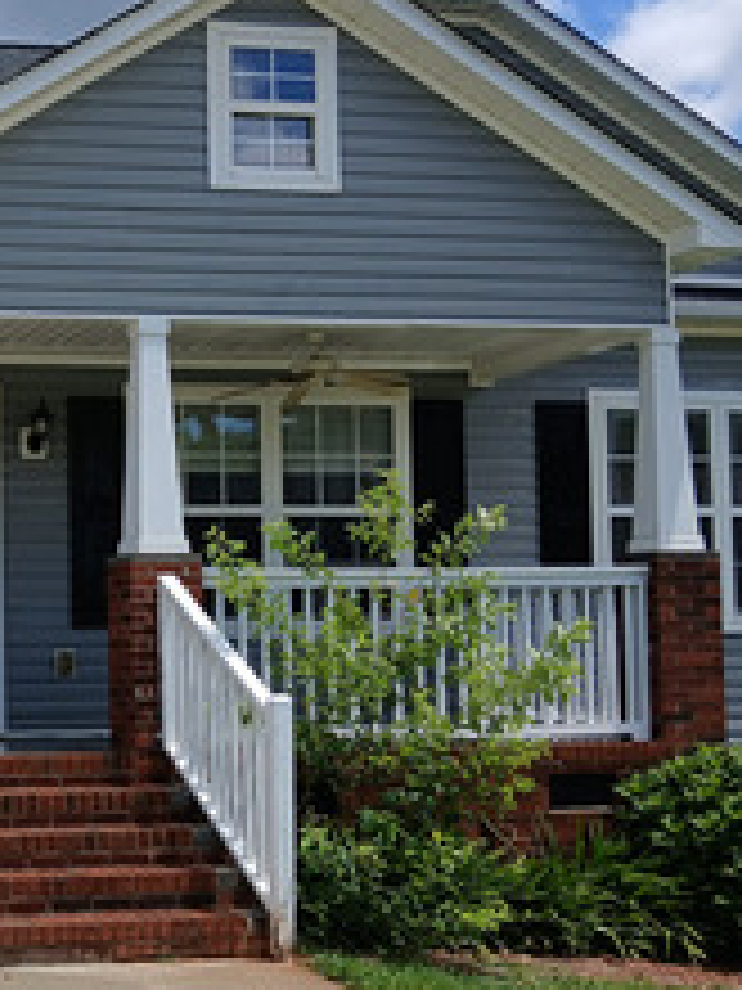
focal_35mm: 63
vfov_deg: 30.7
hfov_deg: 21.7
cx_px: -137
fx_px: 1801
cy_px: 558
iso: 20
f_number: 1.8
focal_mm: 3.98
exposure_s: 1/624
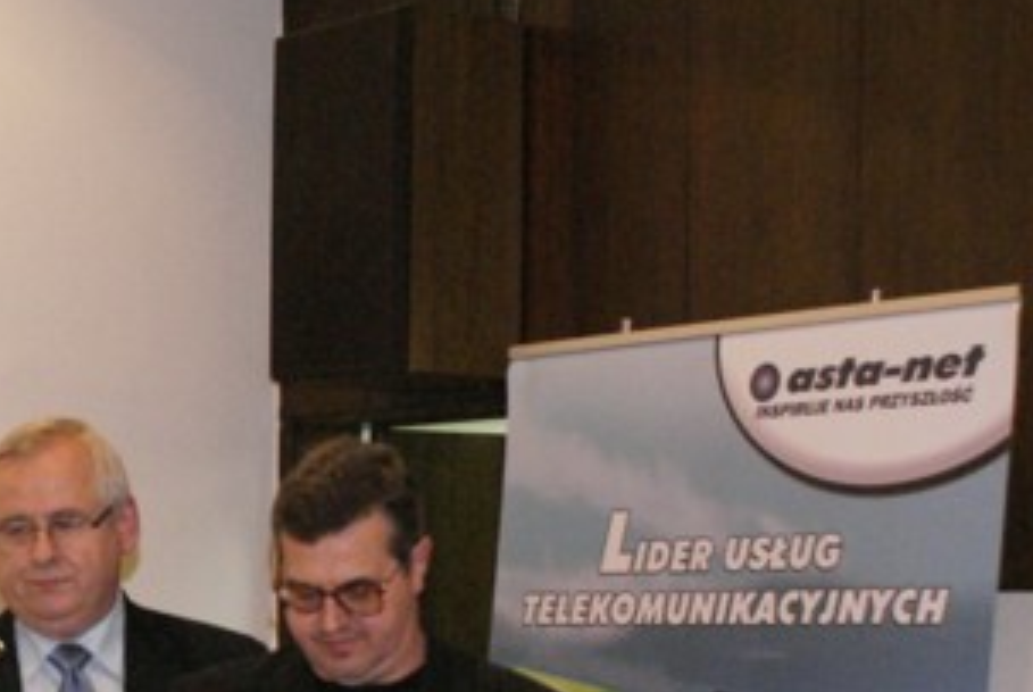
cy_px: 675
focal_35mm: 90
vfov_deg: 15.0
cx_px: 102
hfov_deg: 22.1
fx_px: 2586
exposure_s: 1/40
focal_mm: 26
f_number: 4.5
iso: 1600
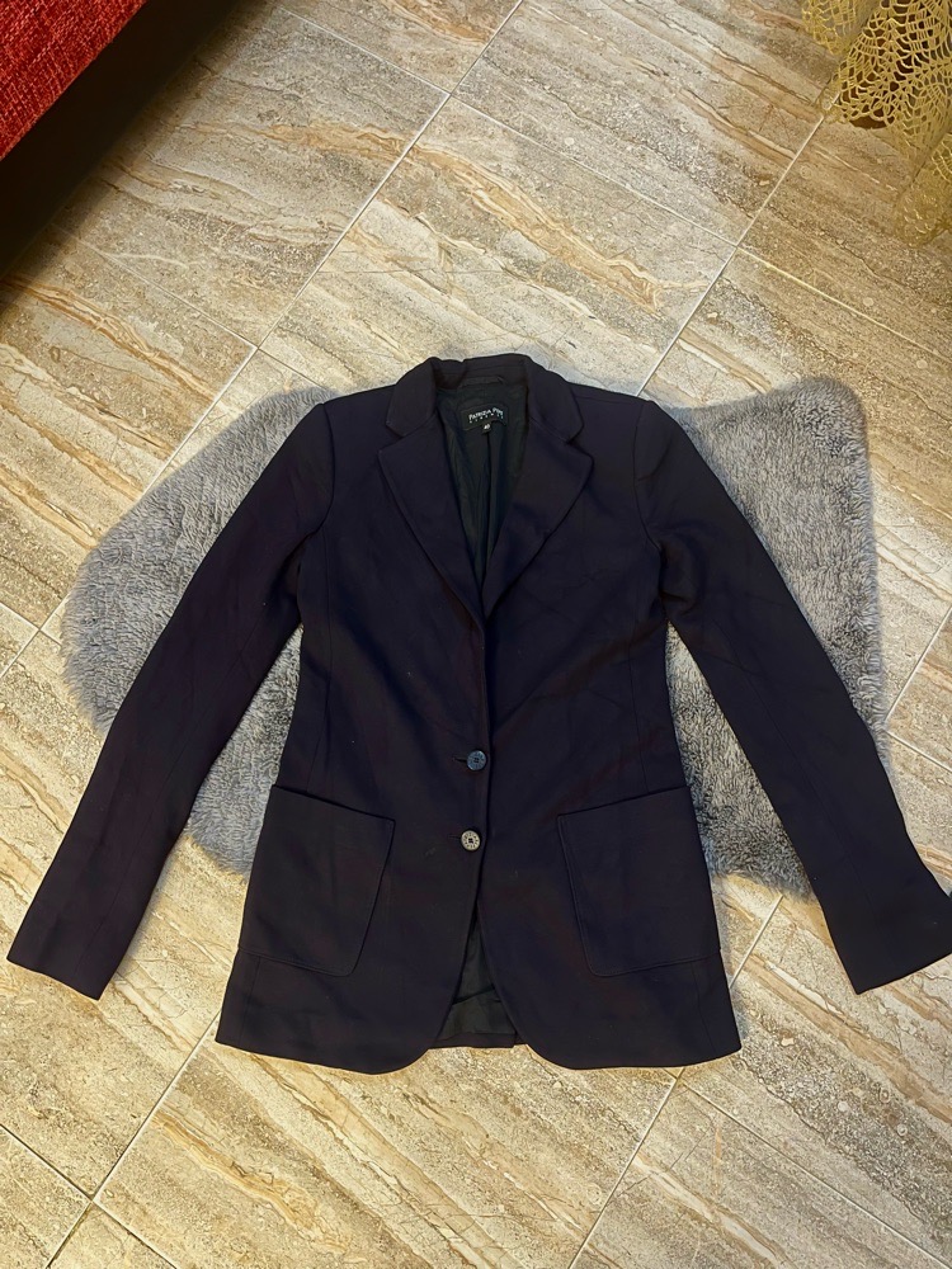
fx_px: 953
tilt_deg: -76.6
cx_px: 476
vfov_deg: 67.3
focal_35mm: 26
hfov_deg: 53.1
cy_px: 634
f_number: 1.6
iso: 1600
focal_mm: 5.1
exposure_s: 1/25
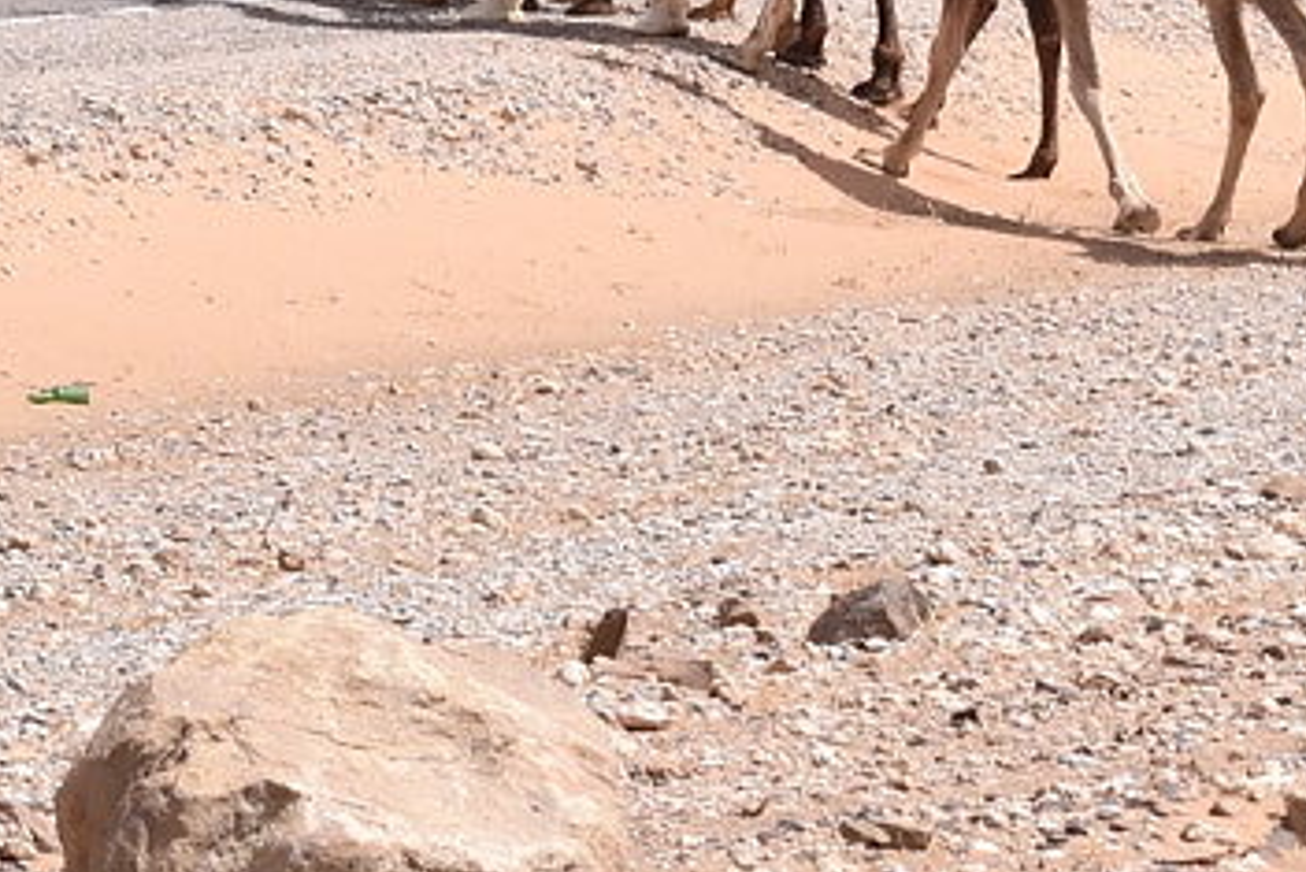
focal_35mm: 477
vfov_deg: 2.9
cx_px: 1354
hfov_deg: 4.3
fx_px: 17311
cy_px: -111
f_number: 9
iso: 100
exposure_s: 1/320
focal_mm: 70
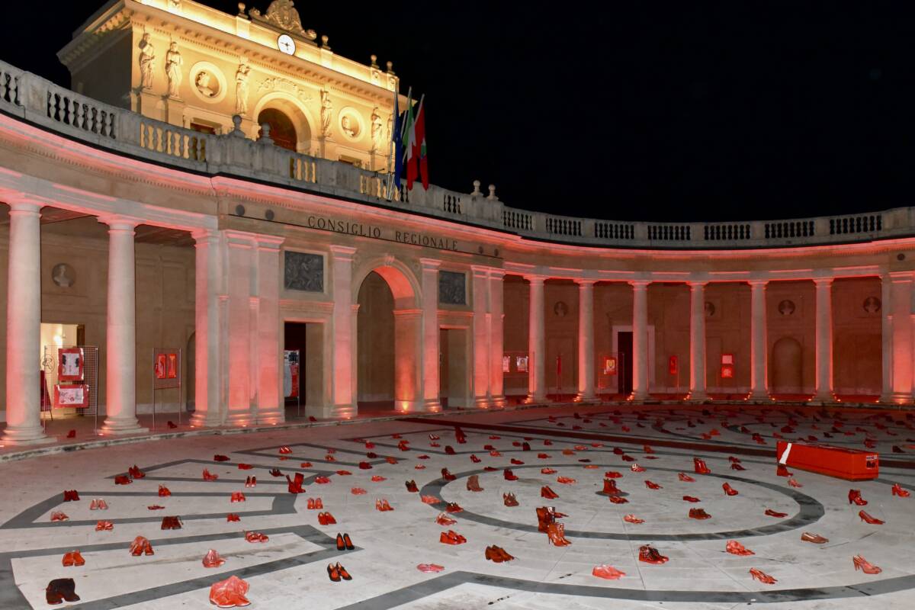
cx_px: 458
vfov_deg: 53.1
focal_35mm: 24
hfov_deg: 73.7
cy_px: 305
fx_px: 610
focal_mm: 24
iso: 8000
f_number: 9
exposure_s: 1/60
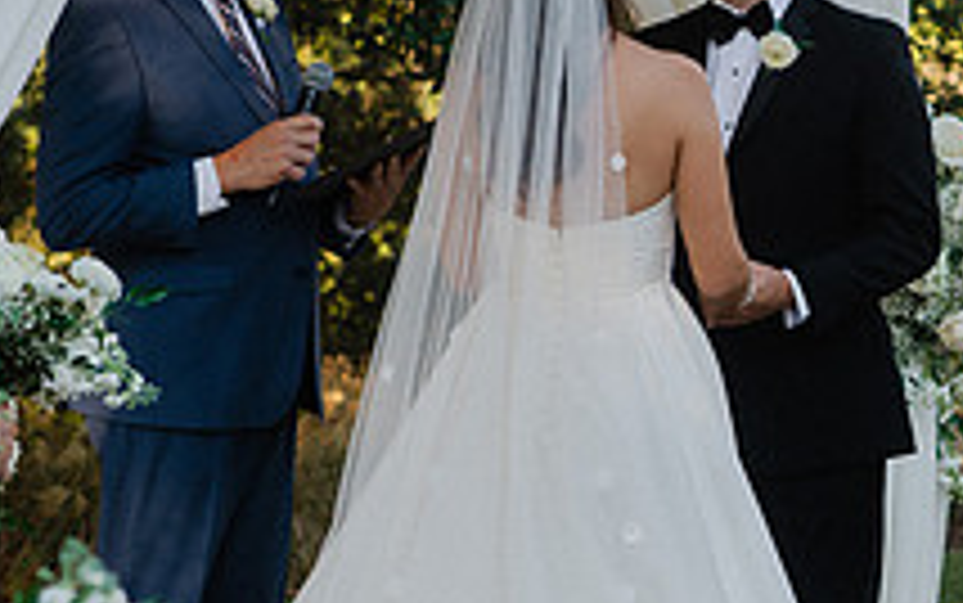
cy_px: 380
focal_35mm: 193
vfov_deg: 6.8
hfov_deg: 10.8
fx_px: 5068
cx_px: 752
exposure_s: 1/250
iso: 200
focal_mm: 70
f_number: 4
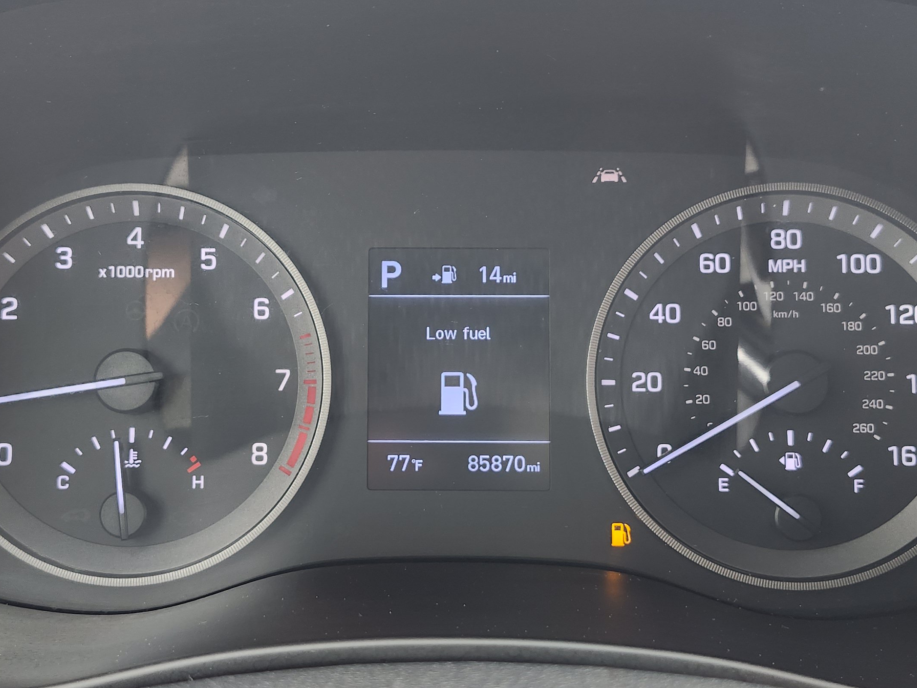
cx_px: 441
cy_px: 333
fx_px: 1139
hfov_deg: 43.8
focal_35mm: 43
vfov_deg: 33.6
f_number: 1.8
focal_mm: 5.54
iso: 160
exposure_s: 1/180
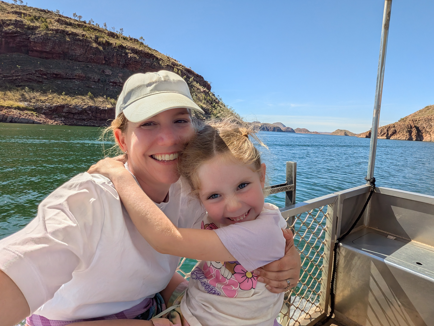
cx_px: 217
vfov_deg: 63.4
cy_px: 163
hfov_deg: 79.0
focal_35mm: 21
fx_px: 263
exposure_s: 1/2183
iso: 33
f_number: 2.2
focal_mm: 2.74
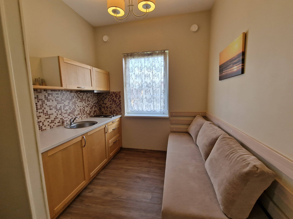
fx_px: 110
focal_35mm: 13
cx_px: 146
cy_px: 110
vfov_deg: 89.9
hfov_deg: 106.2
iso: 50
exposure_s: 1/50
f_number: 2.2
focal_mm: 2.2
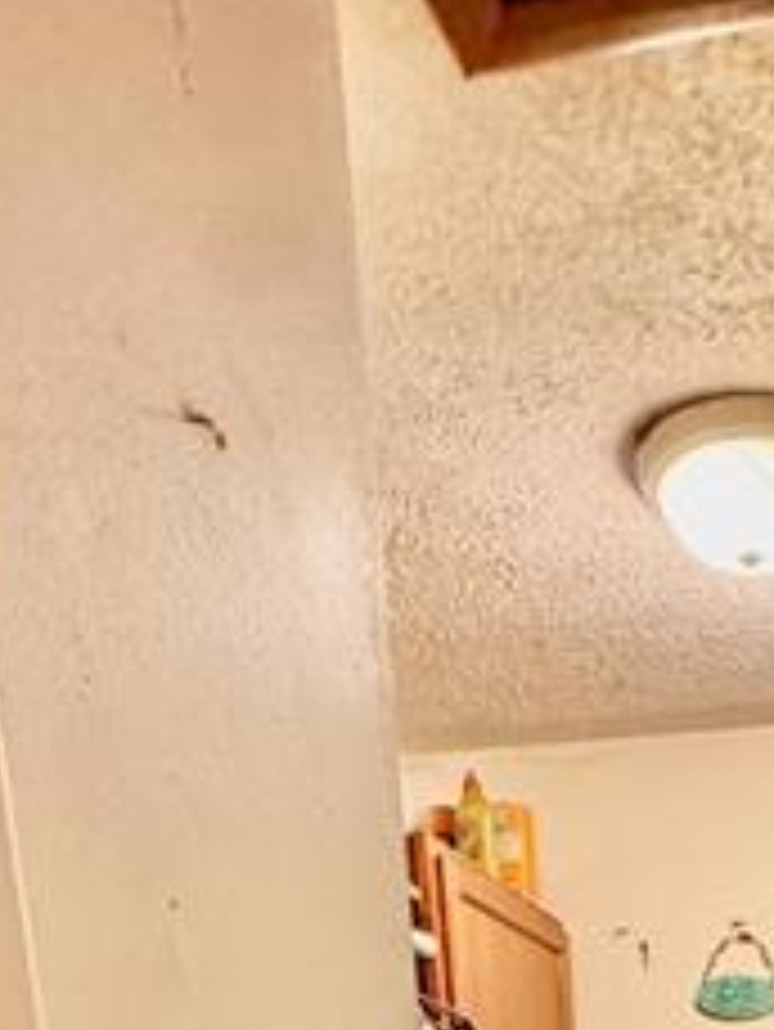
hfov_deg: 28.6
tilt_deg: -16.4
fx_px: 1400
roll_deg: +2.1
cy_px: 1678
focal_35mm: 47
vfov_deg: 25.3
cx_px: 810
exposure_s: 1/60
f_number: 2.2
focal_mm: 2.22
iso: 800
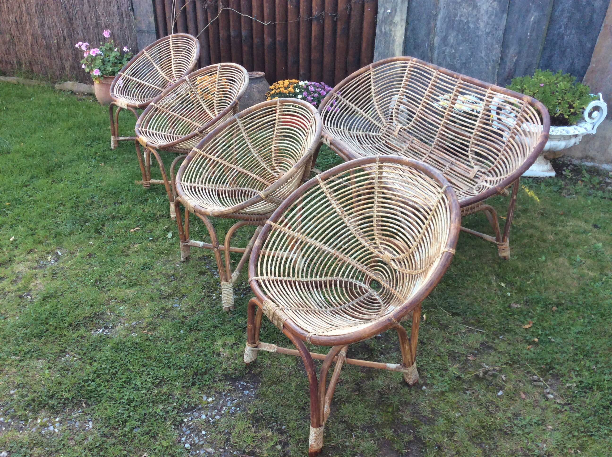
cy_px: 228
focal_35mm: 32
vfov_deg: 44.1
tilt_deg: -30.4
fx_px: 565
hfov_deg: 56.9
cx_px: 306
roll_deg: -0.7
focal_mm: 3.3
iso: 64
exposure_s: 1/100
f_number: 2.4
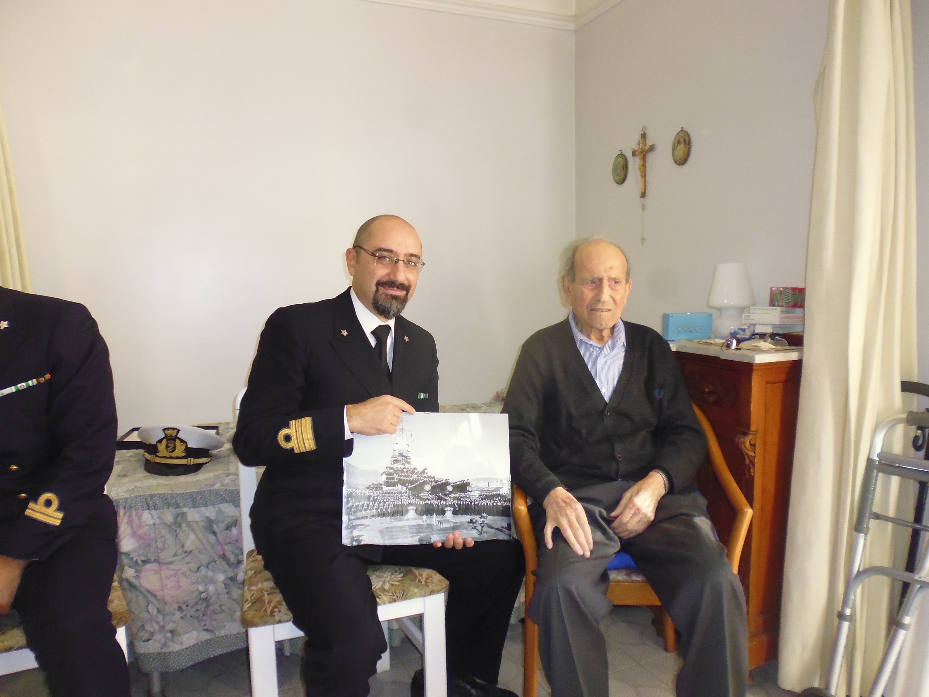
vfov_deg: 56.8
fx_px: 644
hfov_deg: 71.6
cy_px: 348
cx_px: 464
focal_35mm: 24
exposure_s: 1/60
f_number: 2.8
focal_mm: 4.3
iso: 320
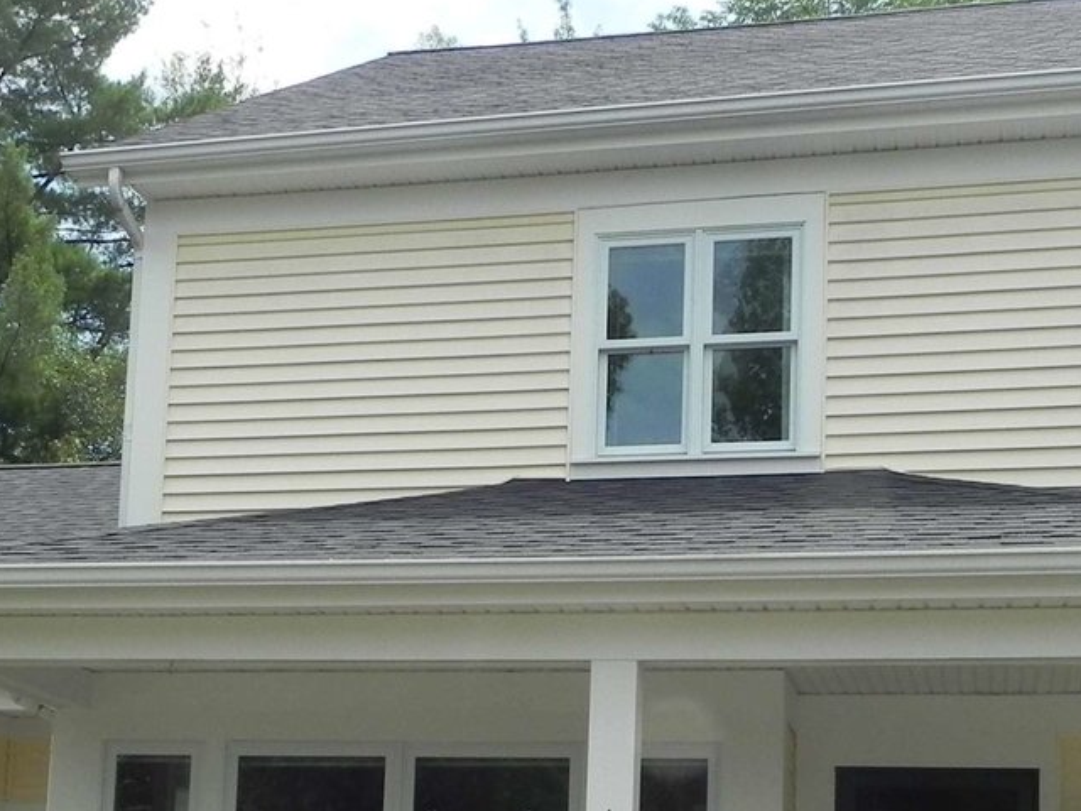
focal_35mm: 65
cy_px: 732
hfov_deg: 29.7
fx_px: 2030
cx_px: 422
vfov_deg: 22.1
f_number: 6.3
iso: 160
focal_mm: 4.6
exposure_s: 1/295
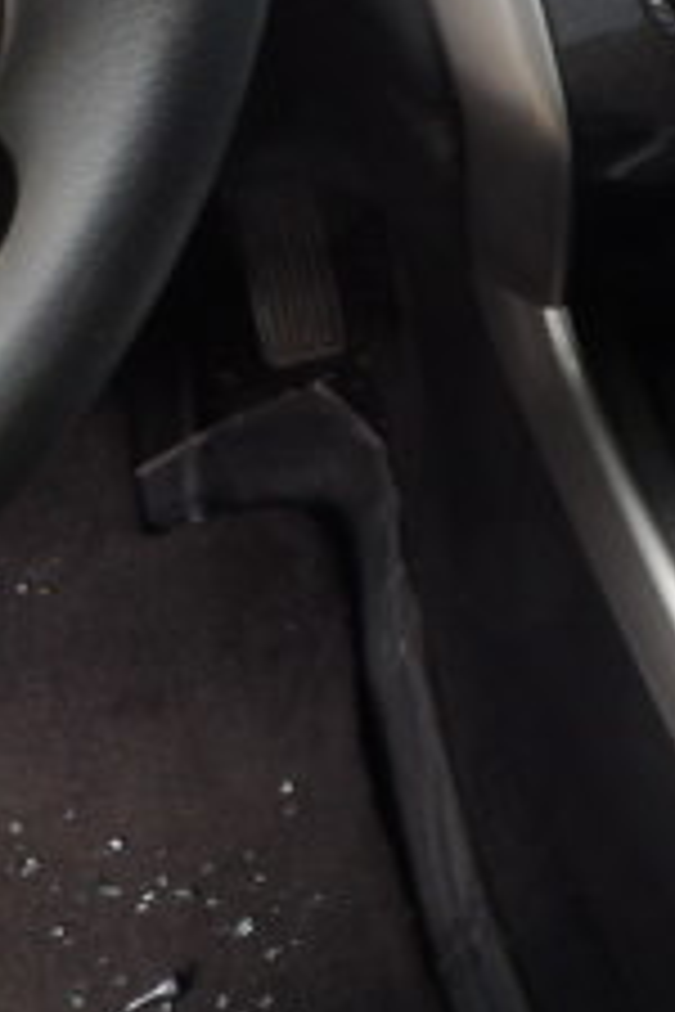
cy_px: 450
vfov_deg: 28.4
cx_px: 639
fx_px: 1997
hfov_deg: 18.8
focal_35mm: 71
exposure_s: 1/23
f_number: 3.2
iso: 200
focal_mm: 4.3
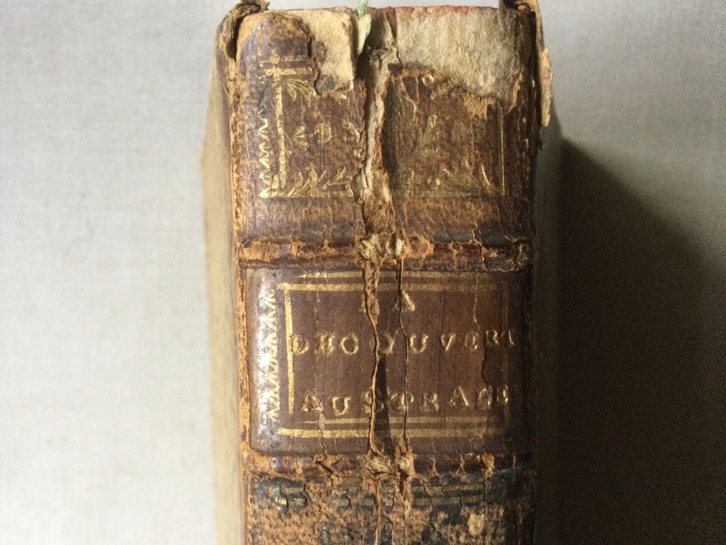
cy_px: 272
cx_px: 363
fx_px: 650
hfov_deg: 58.4
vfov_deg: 45.4
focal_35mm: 31
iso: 200
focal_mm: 3.3
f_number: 2.4
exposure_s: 1/33
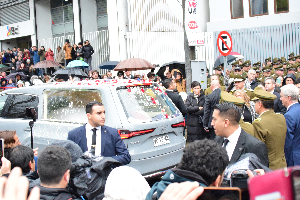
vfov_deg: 25.5
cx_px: 147
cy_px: 82
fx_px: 442
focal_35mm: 53
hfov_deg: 37.5
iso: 3200
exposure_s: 1/3200
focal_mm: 28
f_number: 3.5
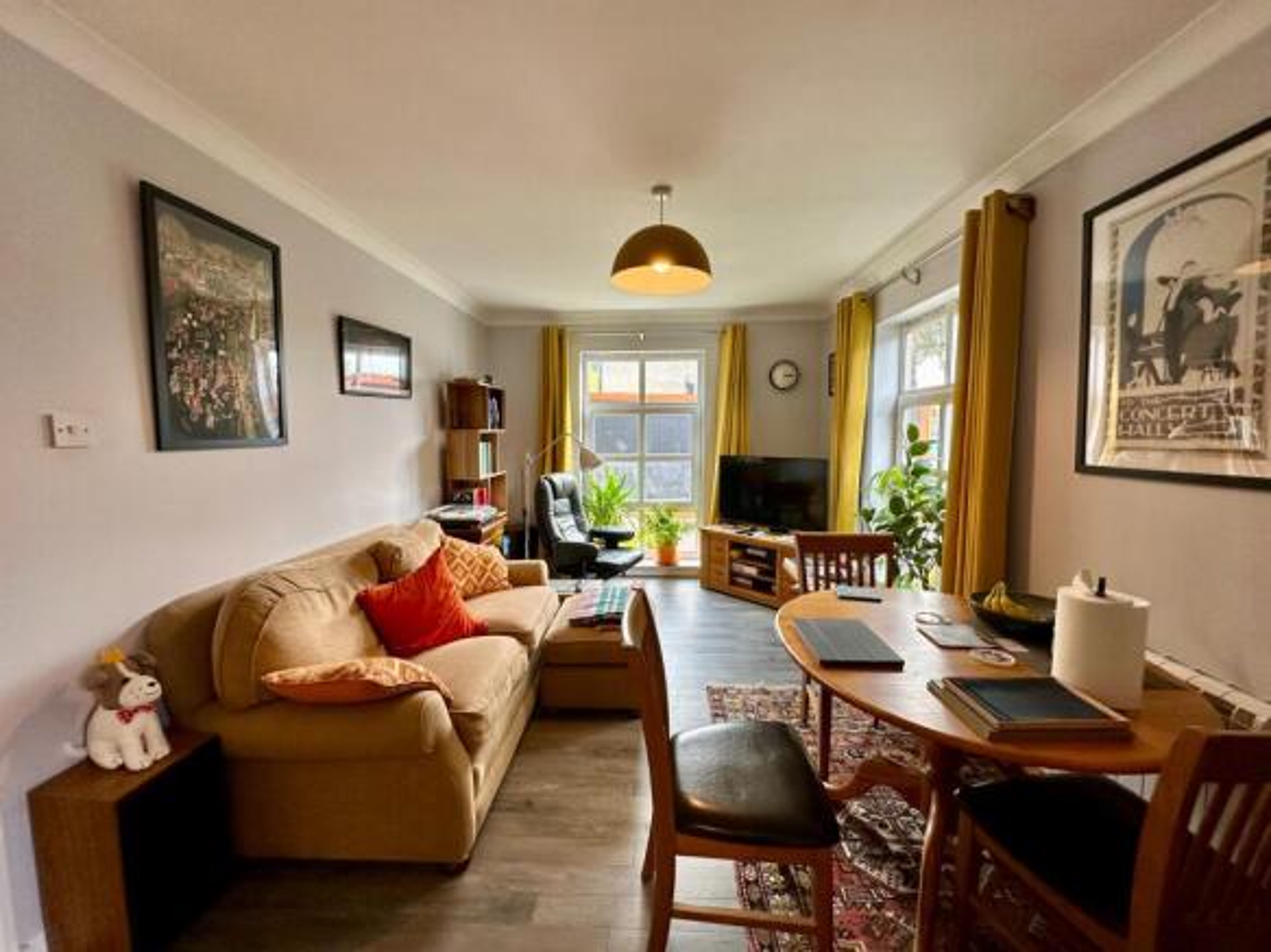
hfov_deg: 102.1
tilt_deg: -5.0
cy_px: 476
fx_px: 514
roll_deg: +0.1
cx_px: 636
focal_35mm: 14
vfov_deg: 85.7
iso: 160
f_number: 2.2
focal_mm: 2.22
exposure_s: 1/100
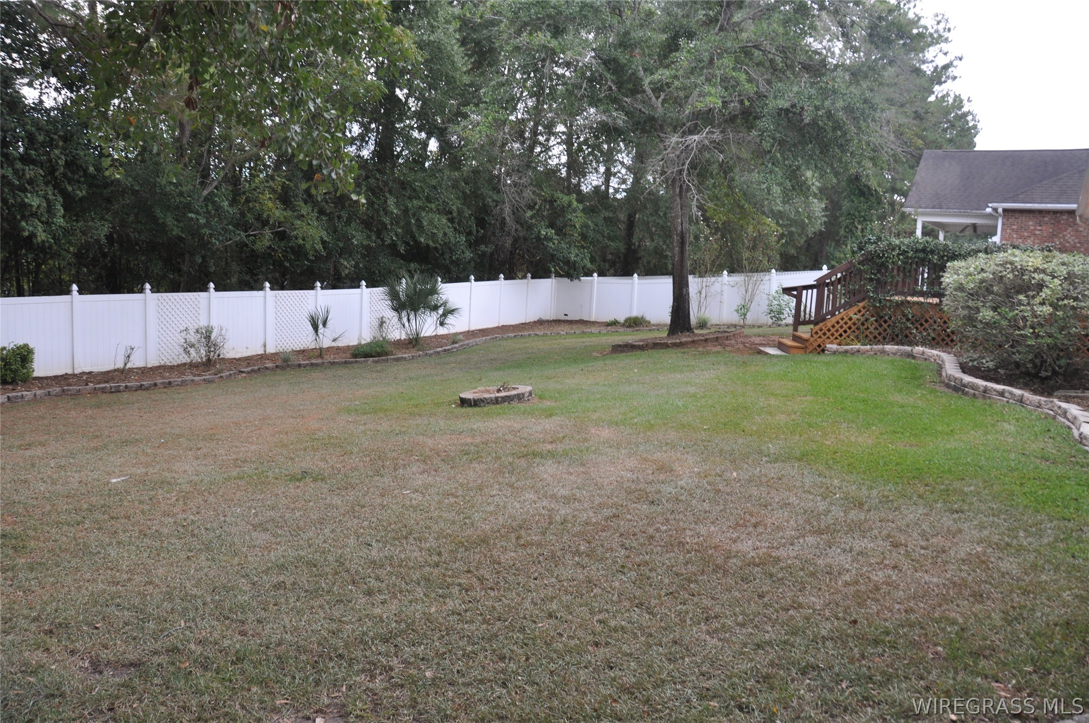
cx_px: 544
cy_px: 362
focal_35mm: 27
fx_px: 816
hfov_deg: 67.4
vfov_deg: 47.8
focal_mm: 18
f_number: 5.6
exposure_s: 1/30
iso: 360
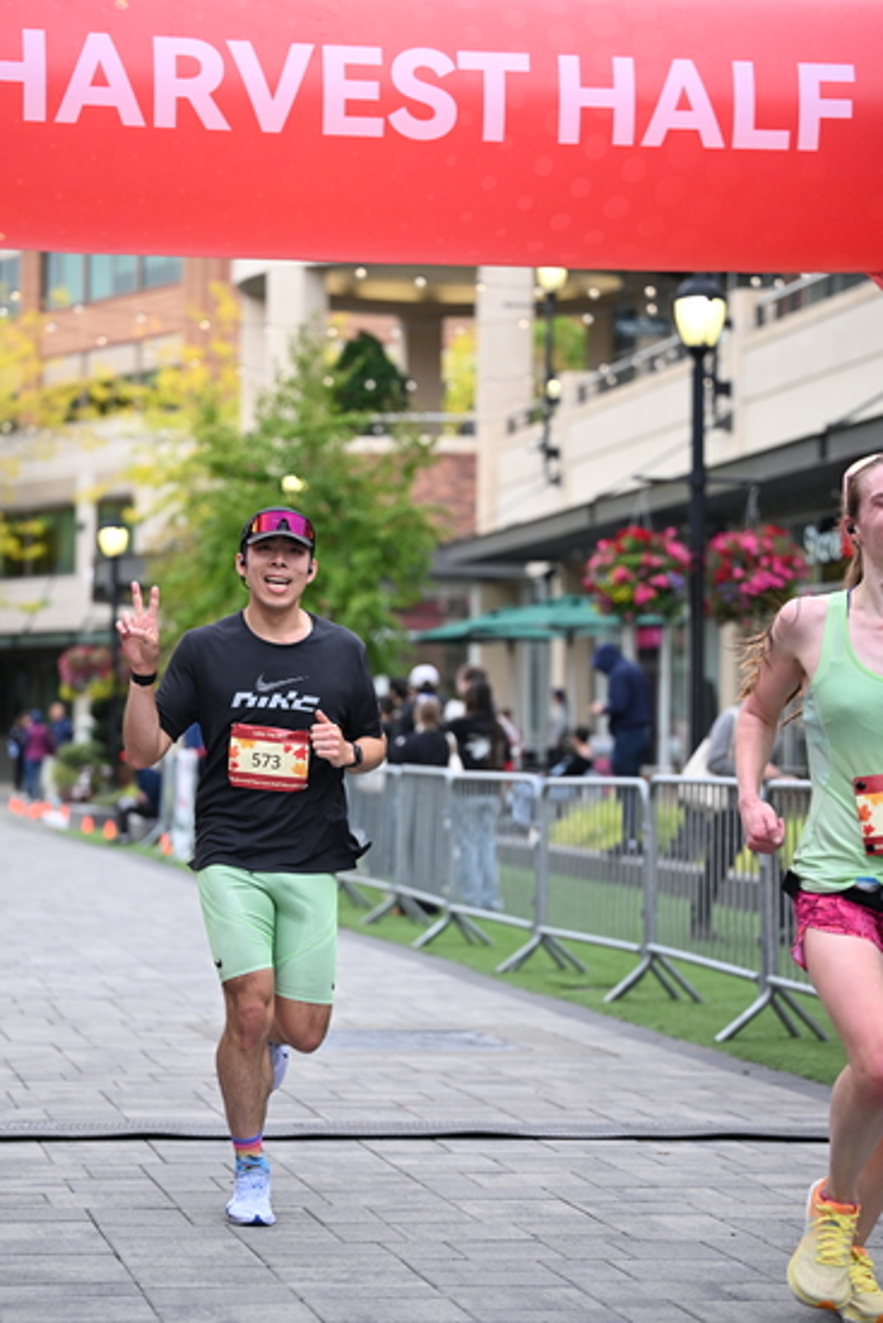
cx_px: 442
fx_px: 3346
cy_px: 662
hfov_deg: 15.0
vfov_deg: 22.4
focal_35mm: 91
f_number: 2.8
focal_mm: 91
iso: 1000
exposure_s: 1/1600
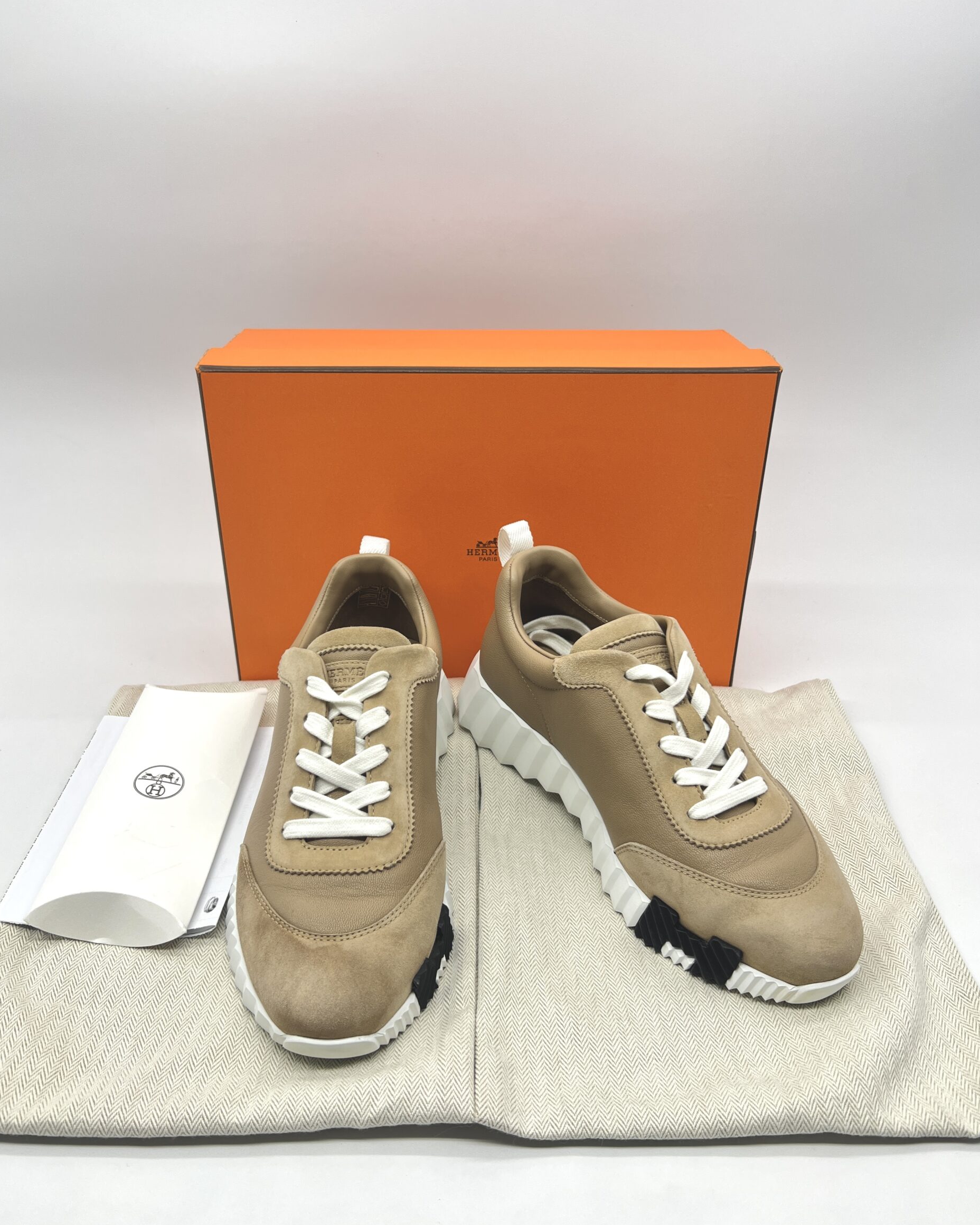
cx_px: 478
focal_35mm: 28
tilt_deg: -28.5
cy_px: 656
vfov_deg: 62.1
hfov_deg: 51.5
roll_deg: -0.4
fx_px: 1015
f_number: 1.5
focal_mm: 5.7
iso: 32
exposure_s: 1/107
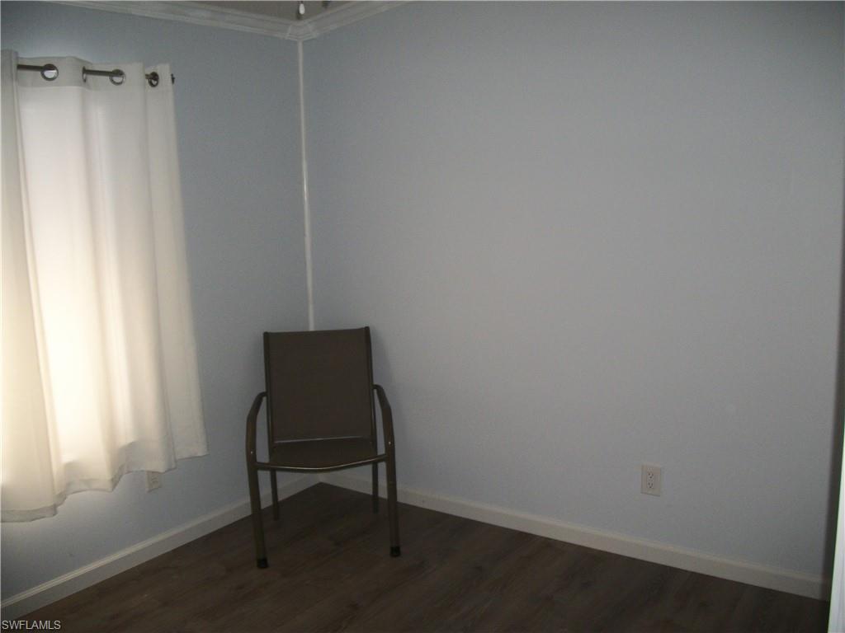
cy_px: 316
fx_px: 781
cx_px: 422
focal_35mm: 32
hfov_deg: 56.8
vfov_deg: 44.2
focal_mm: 5.7
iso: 160
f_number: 2.9
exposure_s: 1/30
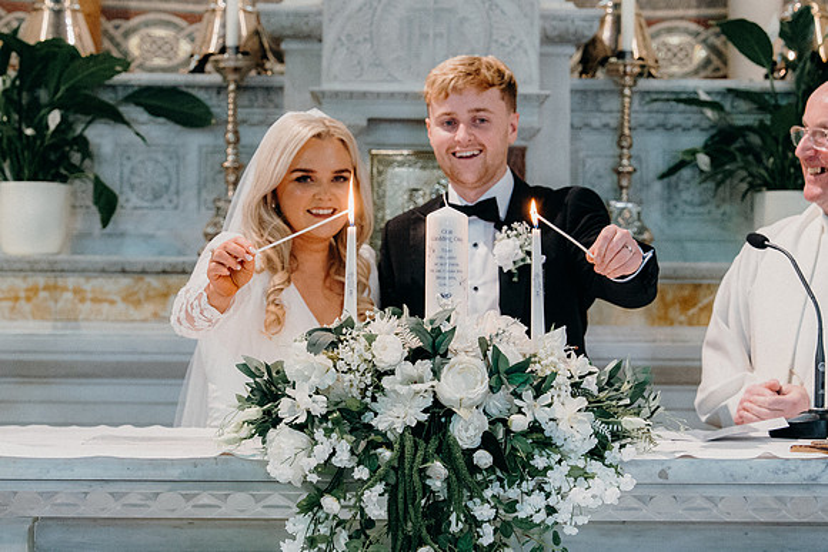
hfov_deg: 20.6
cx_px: 414
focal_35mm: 99
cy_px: 276
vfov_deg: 13.8
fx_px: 2277
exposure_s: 1/160
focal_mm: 66
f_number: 3.5
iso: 3200
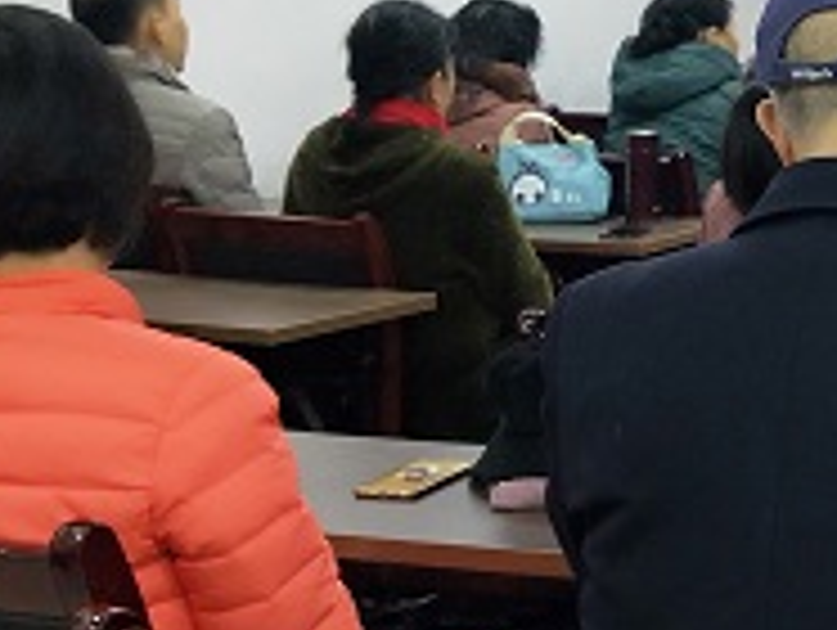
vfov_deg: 19.7
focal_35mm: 74
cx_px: 1215
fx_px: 1792
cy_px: 112
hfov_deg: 22.2
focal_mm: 3.99
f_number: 1.7
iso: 285
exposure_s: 1/33
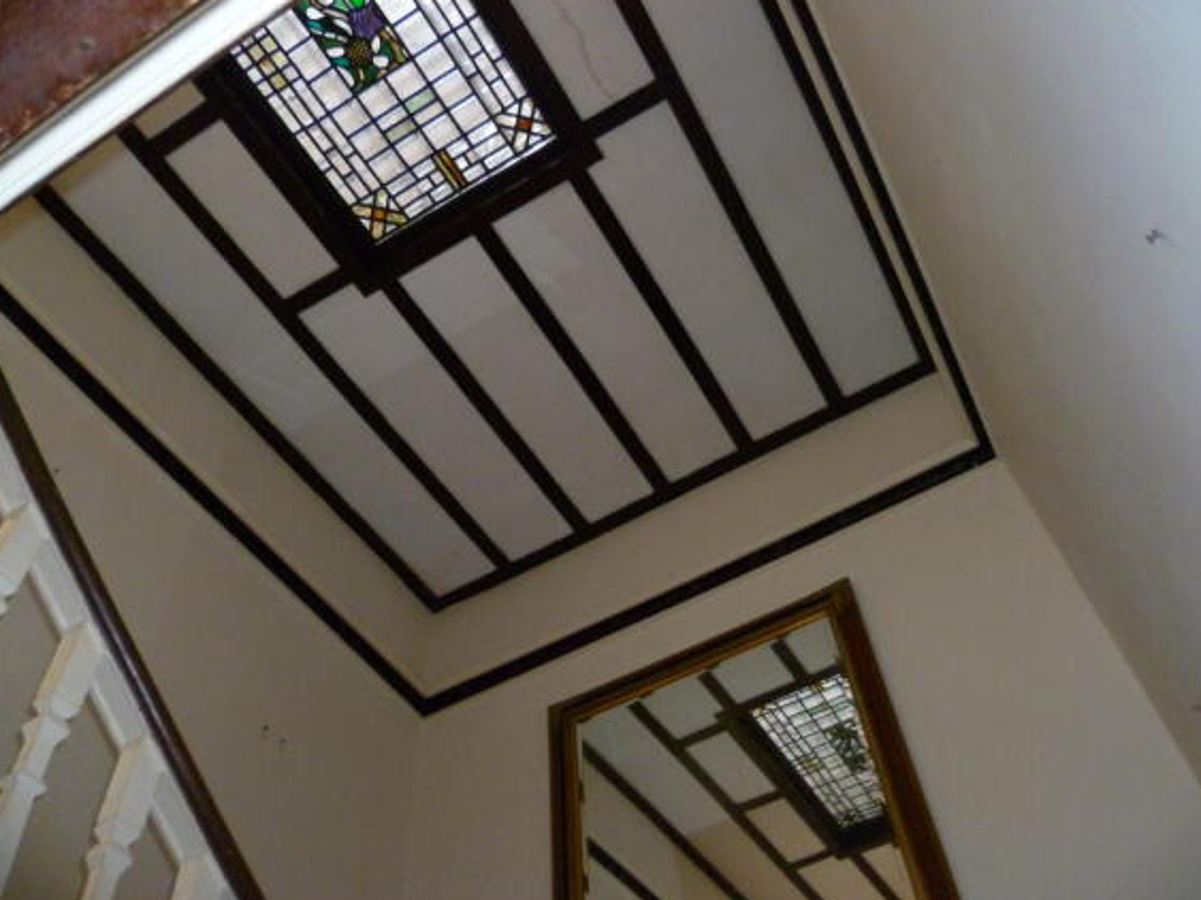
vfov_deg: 48.2
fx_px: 1006
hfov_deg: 61.7
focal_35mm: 29
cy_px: 457
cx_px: 590
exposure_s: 1/125
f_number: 2.8
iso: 400
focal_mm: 5
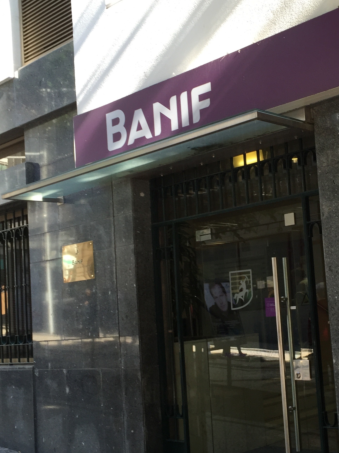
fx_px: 666
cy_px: 256
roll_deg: +4.0
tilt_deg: +6.3
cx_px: 257
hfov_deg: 28.1
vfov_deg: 37.4
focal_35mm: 51
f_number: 2.2
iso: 32
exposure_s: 1/120
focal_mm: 4.15
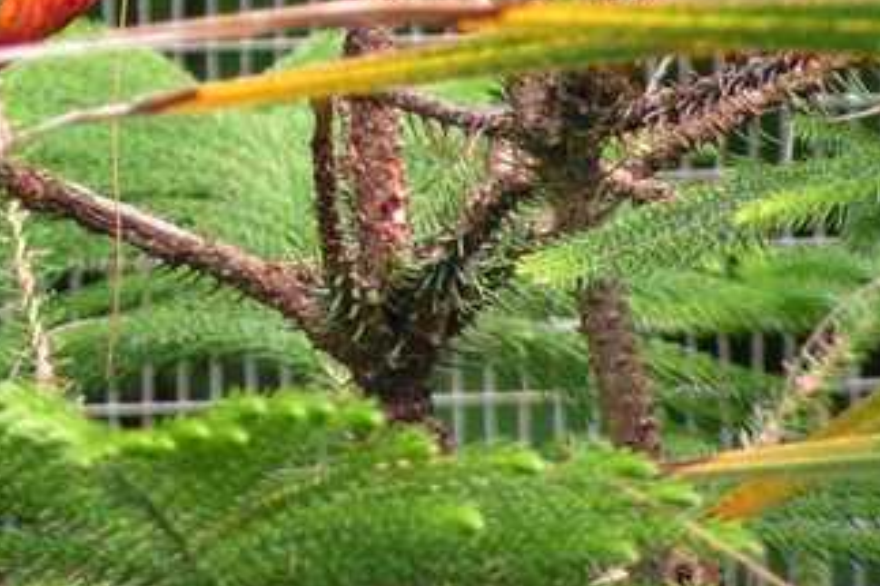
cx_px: 22
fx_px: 19154
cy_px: -60
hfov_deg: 2.6
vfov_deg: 1.8
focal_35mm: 784
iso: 200
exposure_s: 1/250
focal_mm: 58
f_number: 3.5
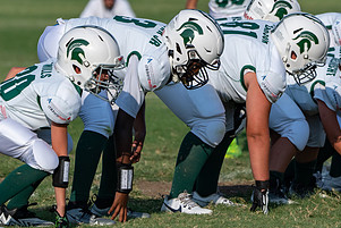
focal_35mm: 516
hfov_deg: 4.0
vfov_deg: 2.7
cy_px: 56
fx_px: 4890
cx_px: 220
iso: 250
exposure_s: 1/2000
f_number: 5.6
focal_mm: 268
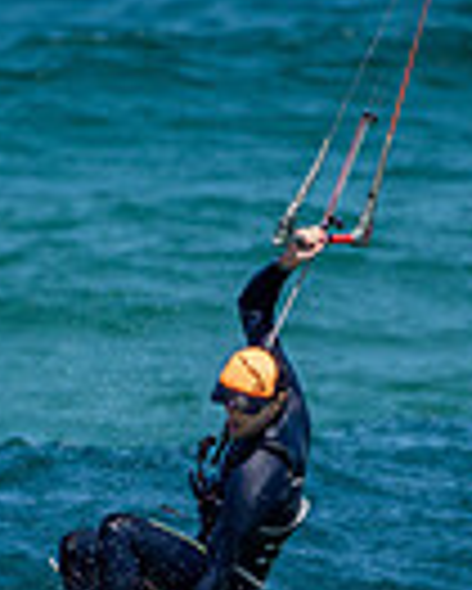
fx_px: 36121
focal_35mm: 2071
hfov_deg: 0.7
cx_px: 81
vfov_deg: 0.9
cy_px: 615
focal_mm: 500
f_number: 5.6
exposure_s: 1/2500
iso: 280
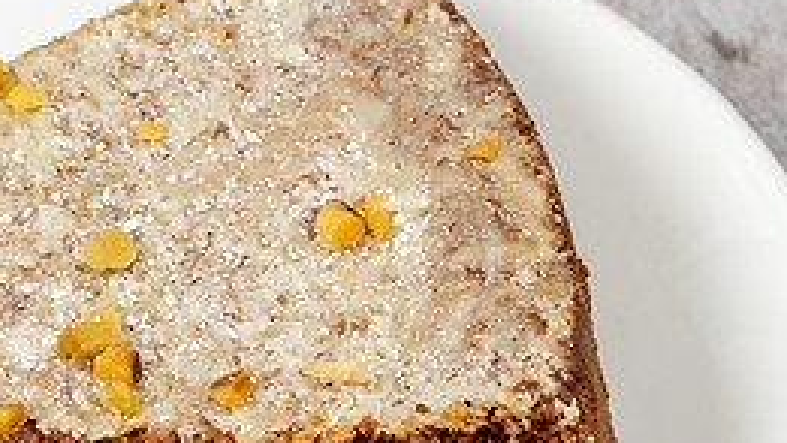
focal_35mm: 435
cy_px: 525
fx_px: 9080
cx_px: 159
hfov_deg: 5.0
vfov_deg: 2.8
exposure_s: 1/50
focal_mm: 85
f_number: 8
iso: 250
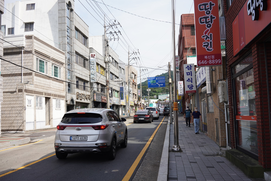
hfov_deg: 54.4
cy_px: 90
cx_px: 136
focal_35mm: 35
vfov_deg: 37.9
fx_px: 263
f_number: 10
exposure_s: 1/100
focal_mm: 35
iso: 100
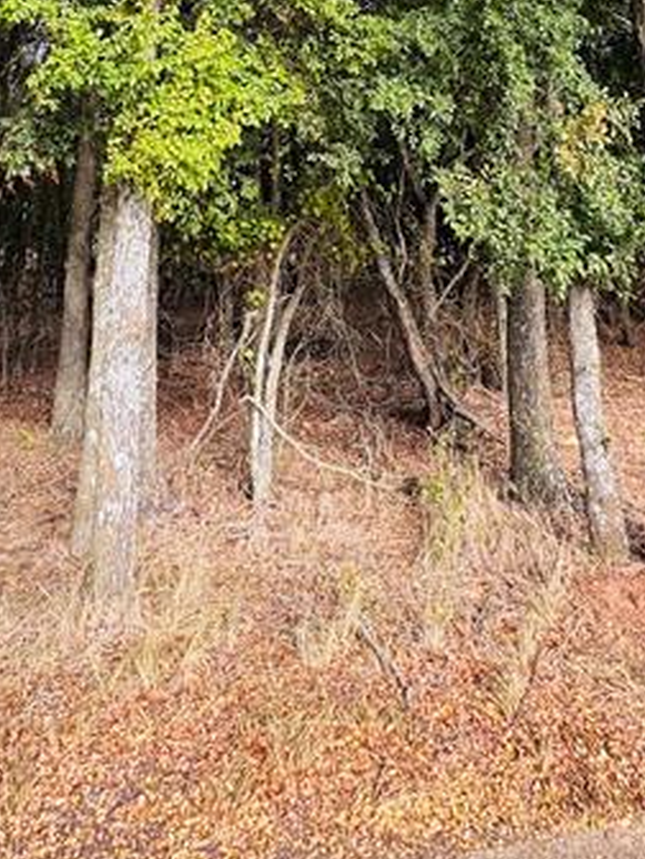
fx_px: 795
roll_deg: +1.0
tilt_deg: +17.4
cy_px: -20
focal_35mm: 32
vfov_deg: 46.4
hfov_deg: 44.1
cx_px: 279
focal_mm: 2.22
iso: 40
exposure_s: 1/155
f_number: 2.2
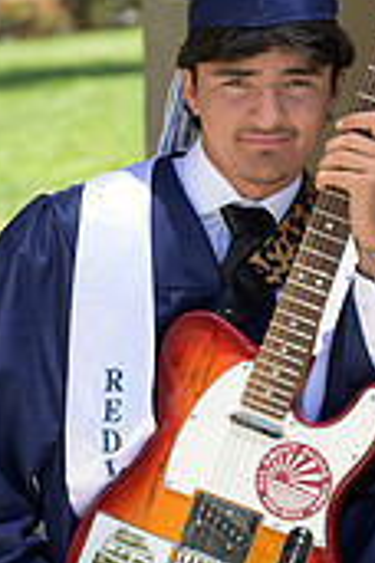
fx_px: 3578
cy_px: 471
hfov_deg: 6.0
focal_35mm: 229
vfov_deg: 9.0
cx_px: 178
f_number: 4
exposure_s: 1/3200
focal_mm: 87
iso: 800
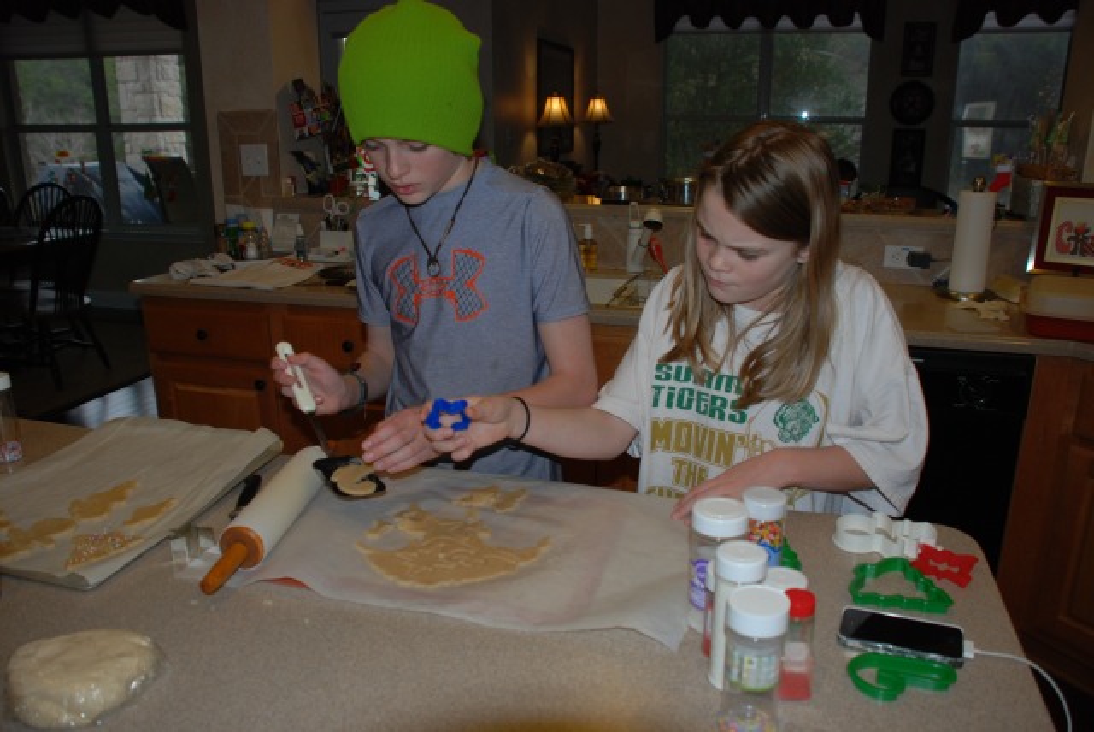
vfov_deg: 43.7
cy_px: 366
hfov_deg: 61.9
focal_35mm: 30
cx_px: 547
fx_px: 912
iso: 200
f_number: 3.8
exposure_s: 1/60
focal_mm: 20
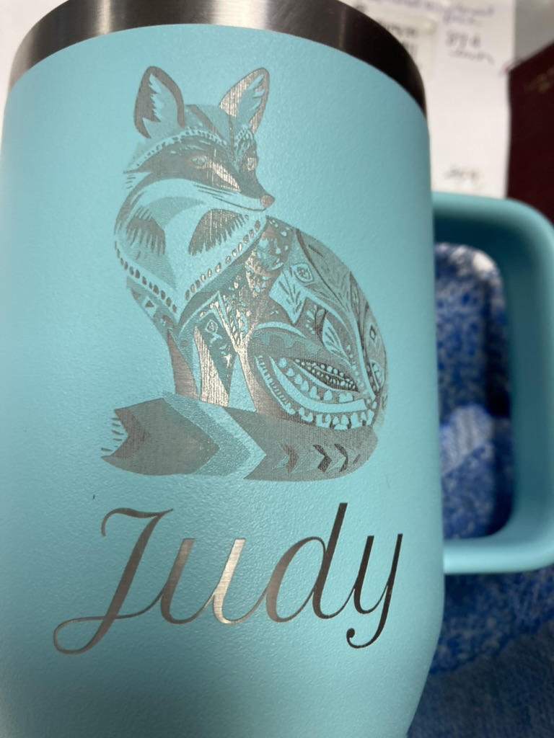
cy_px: 369
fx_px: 597
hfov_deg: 49.7
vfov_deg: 63.4
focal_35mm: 28
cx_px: 277
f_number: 1.8
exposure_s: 1/60
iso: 50
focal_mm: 3.99
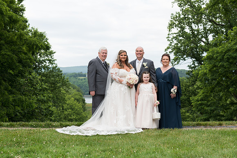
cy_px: 79
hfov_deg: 34.5
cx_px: 118
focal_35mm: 58
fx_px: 382
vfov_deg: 23.4
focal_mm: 58
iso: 64
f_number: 4.5
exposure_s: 1/320
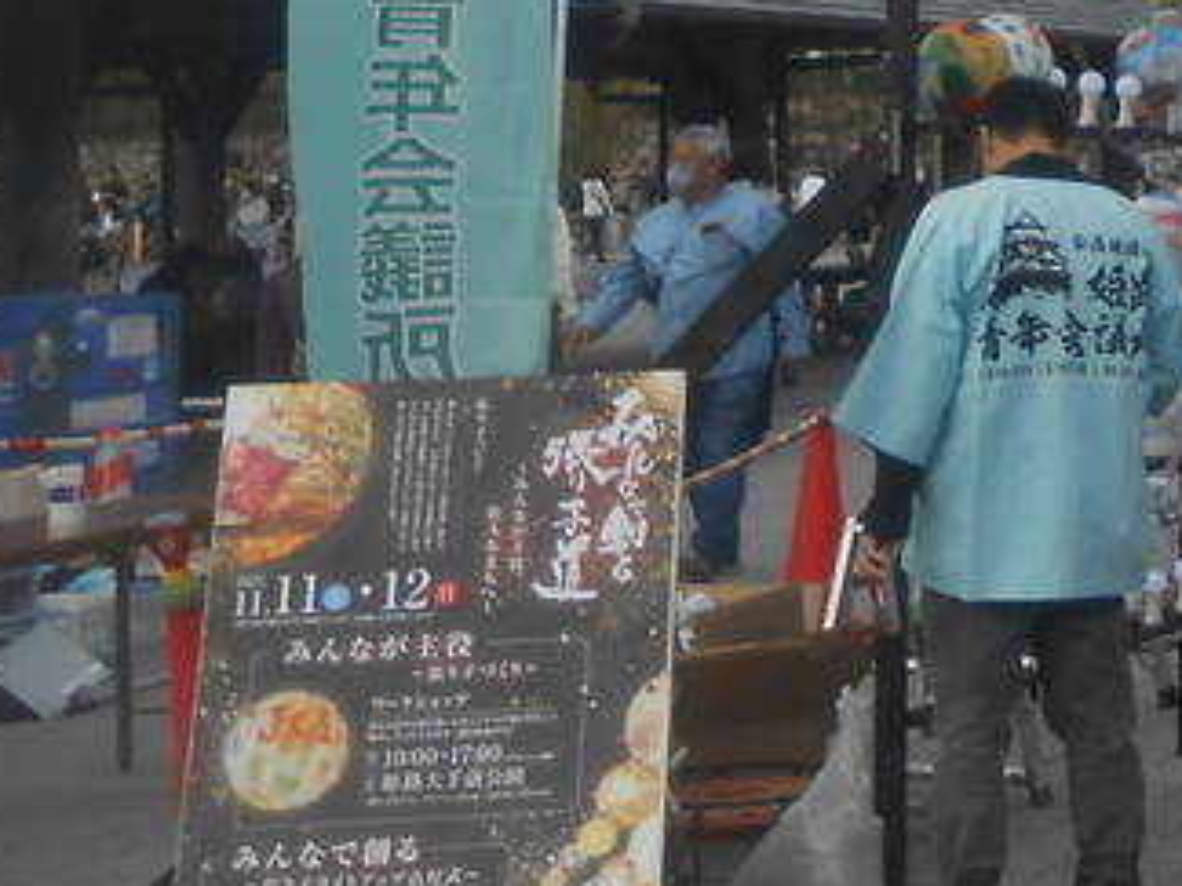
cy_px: -266
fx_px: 3790
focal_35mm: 111
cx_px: 1813
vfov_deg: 12.9
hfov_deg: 16.1
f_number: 3.8
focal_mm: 5.3
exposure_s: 1/500
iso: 80
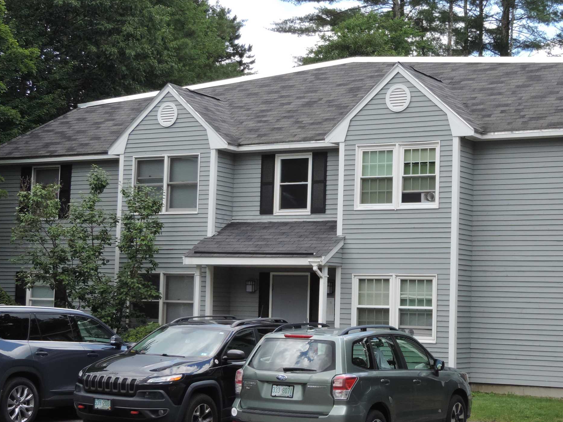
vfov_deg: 19.1
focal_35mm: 77
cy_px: 223
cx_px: 347
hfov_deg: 25.3
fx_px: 1252
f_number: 3.5
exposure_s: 1/250
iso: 80
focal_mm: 8.3
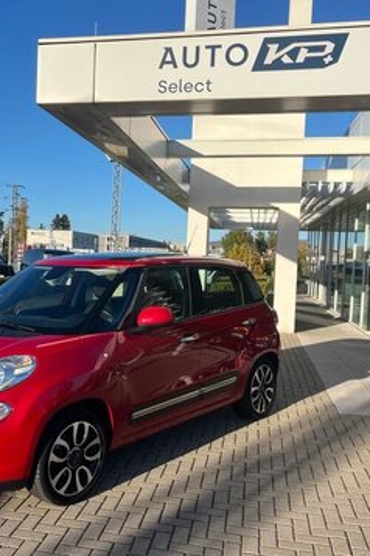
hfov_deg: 35.5
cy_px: 282
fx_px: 570
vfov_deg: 51.9
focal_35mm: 37
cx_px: 118
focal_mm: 5.1
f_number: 1.6
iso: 50
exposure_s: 1/3413
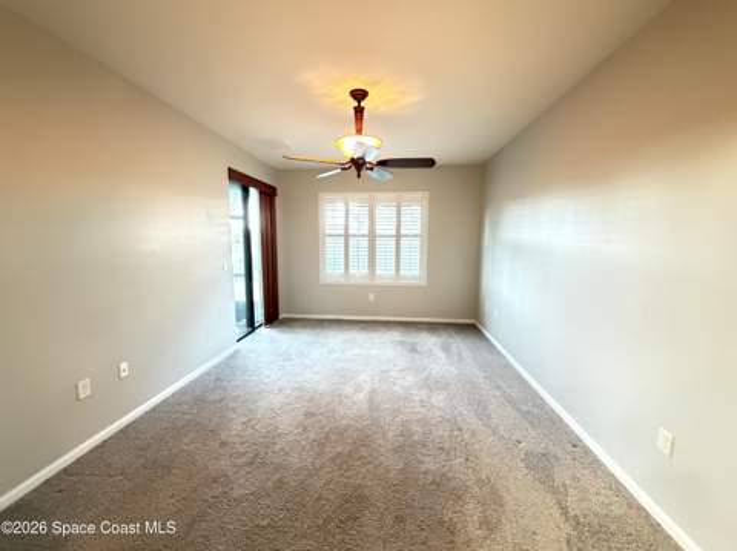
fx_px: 298
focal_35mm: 14
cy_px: 276
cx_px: 368
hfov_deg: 102.1
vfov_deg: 85.6
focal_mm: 2.22
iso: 3200
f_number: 2.2
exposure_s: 1/30
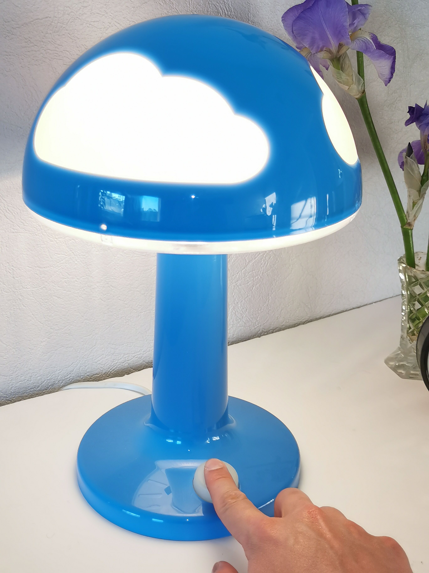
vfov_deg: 42.9
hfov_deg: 32.9
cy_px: 286
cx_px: 214
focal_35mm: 44
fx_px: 727
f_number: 1.8
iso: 80
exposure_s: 1/100
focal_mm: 5.58
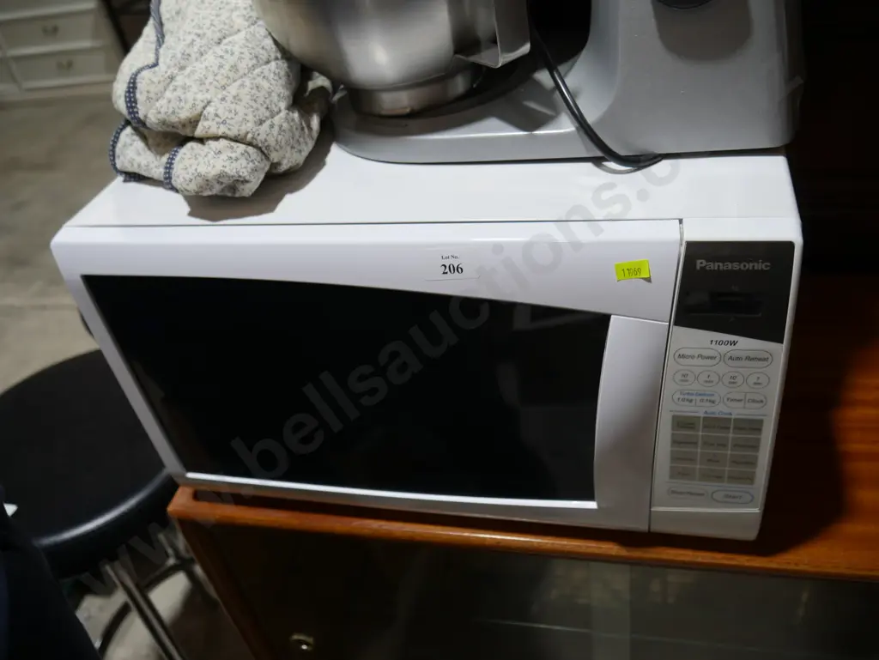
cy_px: 330
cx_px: 440
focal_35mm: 30
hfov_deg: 59.9
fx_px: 762
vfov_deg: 46.8
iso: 200
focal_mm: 15
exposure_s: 1/100
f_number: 3.6
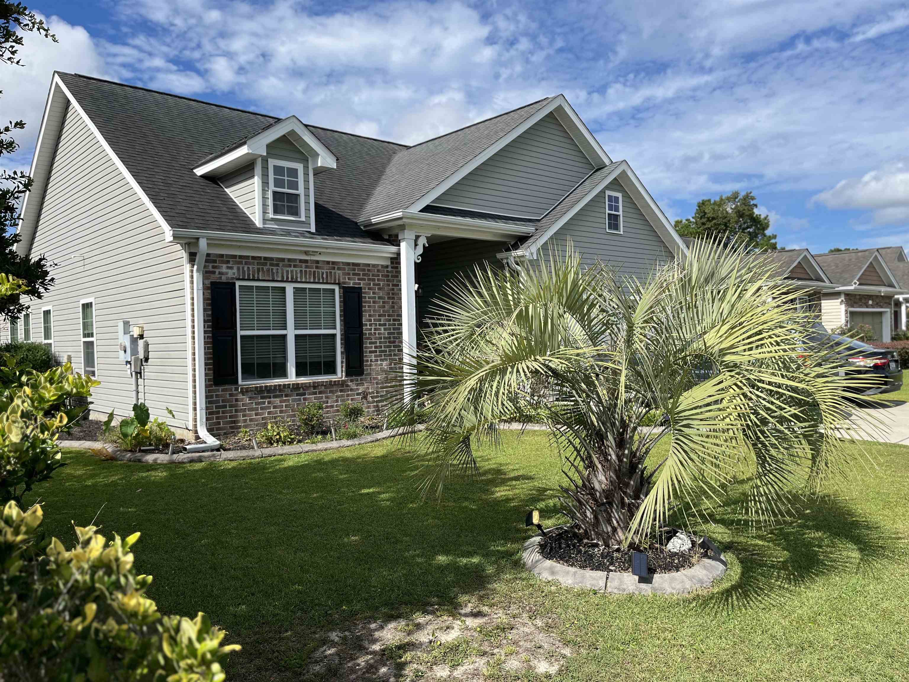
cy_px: 341
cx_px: 454
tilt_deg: -0.7
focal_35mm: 26
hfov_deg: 67.3
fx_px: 683
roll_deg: +2.1
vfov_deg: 53.1
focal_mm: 5.1
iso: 50
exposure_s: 1/4016
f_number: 1.6
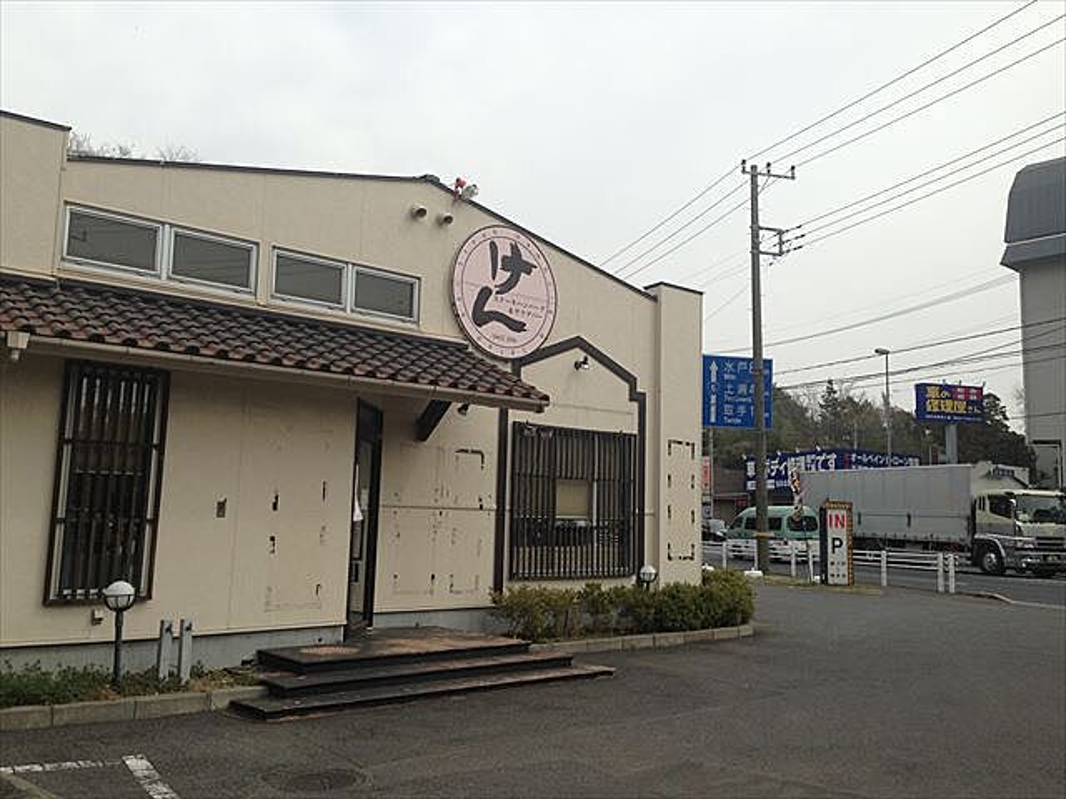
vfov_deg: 42.9
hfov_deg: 55.4
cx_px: 533
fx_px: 1016
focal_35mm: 33
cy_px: 400
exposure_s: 1/1355
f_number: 2.4
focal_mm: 4.13
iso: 50
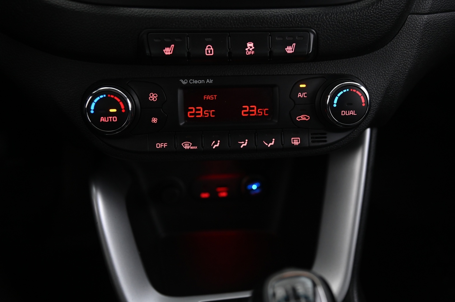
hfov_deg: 42.8
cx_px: 228
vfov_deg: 29.2
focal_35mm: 46
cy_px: 151
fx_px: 581
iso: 2000
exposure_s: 1/13
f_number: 4
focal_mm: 46
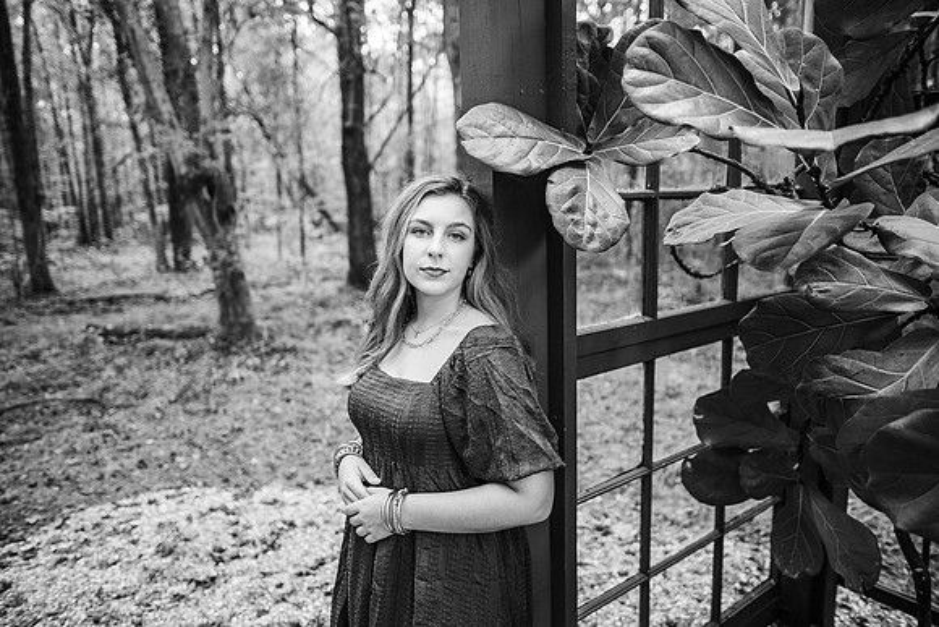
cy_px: 314
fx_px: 626
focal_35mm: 24
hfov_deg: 73.7
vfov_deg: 53.2
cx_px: 470
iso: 640
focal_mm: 24
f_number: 2.2
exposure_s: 1/250
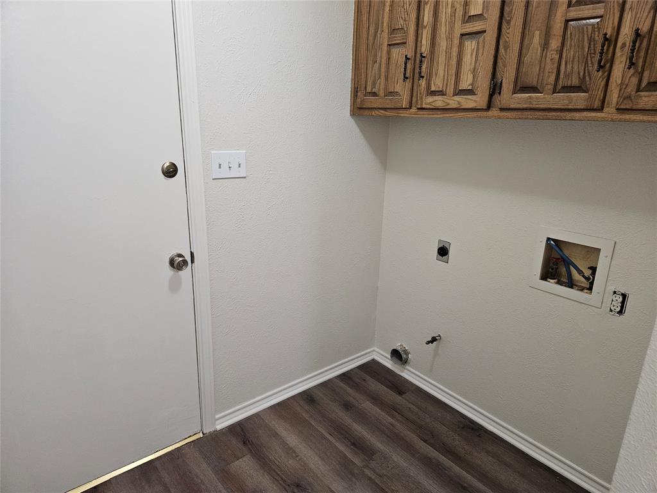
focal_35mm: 23
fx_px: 437
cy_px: 246
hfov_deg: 73.9
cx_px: 328
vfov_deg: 58.9
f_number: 1.8
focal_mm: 5.4
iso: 640
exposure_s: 1/120
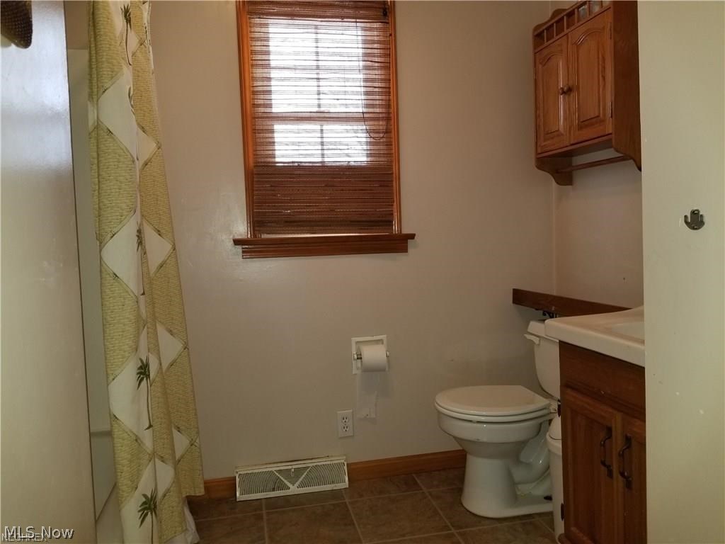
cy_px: 272
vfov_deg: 53.1
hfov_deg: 67.3
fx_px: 545
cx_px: 362
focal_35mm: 26
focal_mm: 4.25
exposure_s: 1/24
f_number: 1.7
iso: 100
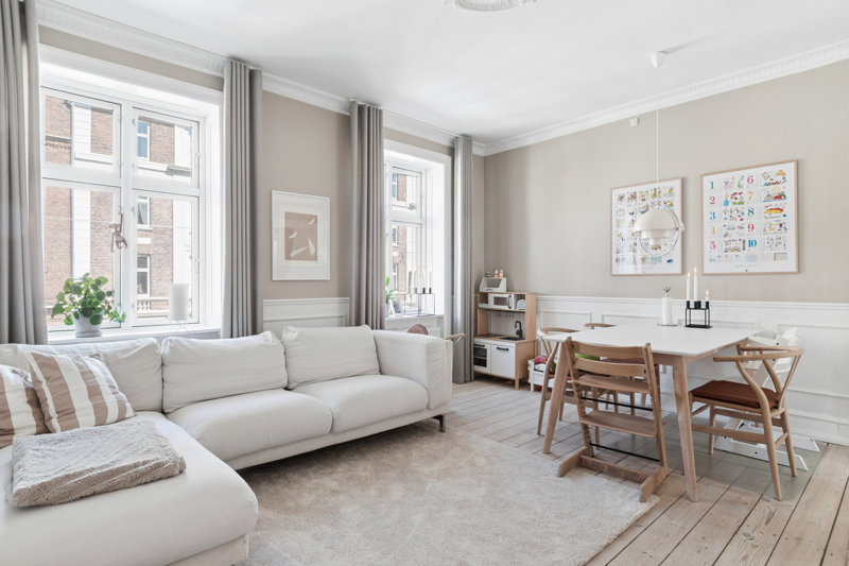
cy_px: 283
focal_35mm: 18
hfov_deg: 90.0
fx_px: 424
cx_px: 424
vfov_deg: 67.4
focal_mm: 12
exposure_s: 1/15
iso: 200
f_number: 10
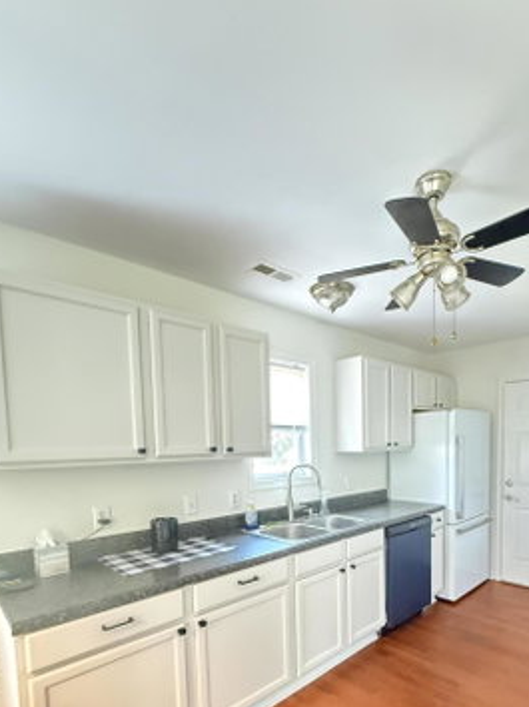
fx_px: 388
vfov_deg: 81.7
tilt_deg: -4.3
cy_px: 473
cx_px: 313
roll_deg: +1.0
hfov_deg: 68.0
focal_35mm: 19
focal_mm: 2.22
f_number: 2.2
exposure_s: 1/30
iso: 2500
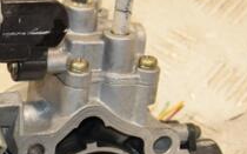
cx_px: -25
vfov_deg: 6.2
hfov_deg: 9.9
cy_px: 111
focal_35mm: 210
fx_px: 1413
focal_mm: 48
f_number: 7.1
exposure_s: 1/200
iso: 800
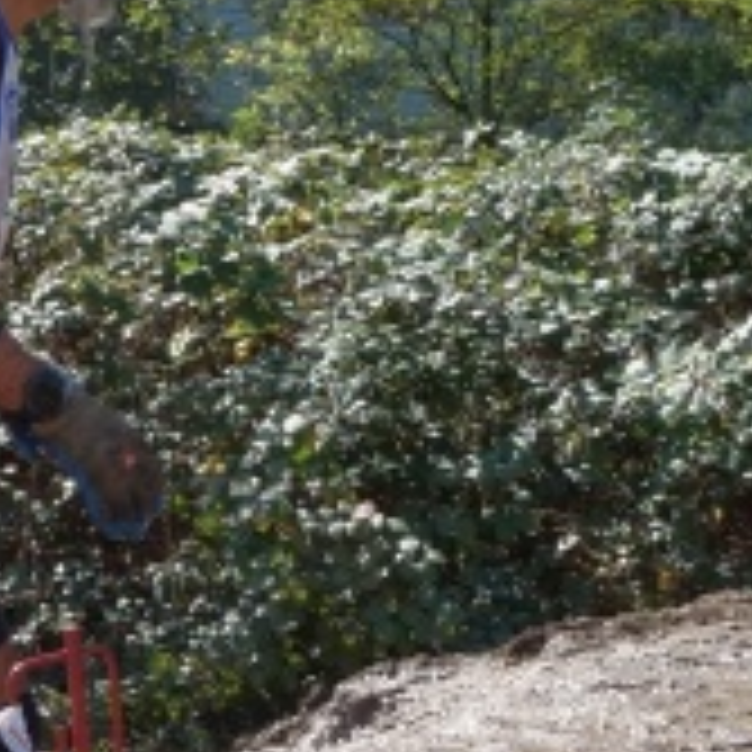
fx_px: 3293
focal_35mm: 134
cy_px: 709
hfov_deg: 13.0
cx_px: 324
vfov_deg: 12.9
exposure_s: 1/250
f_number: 5.6
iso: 125
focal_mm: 10.4
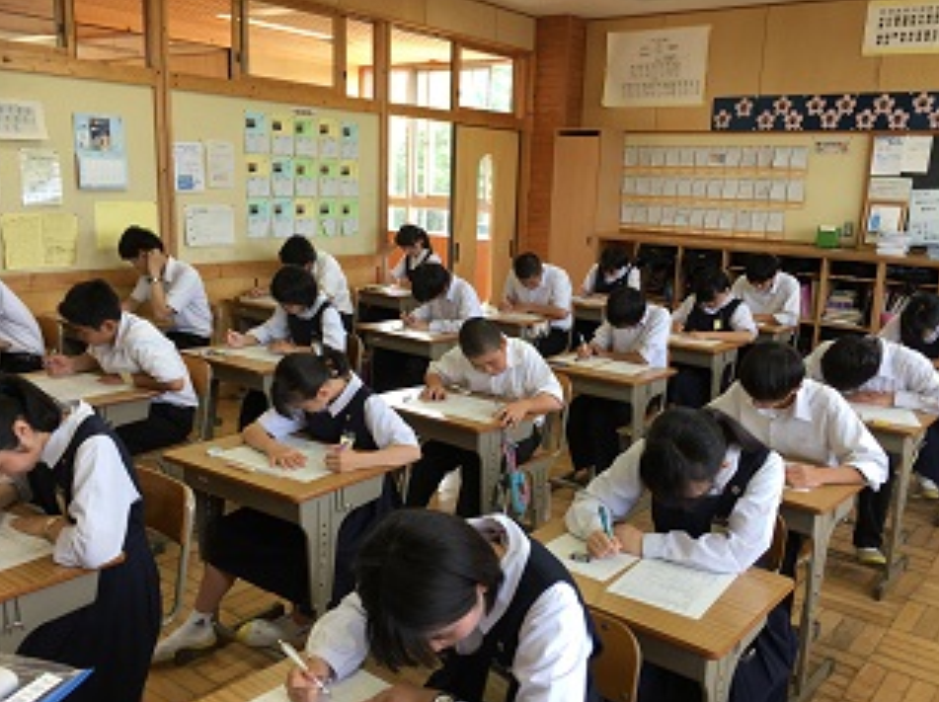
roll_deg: -1.8
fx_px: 867
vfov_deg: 44.1
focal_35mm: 32
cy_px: 364
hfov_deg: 56.8
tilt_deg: -13.3
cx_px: 498
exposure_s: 1/60
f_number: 2.2
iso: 25
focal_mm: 4.15
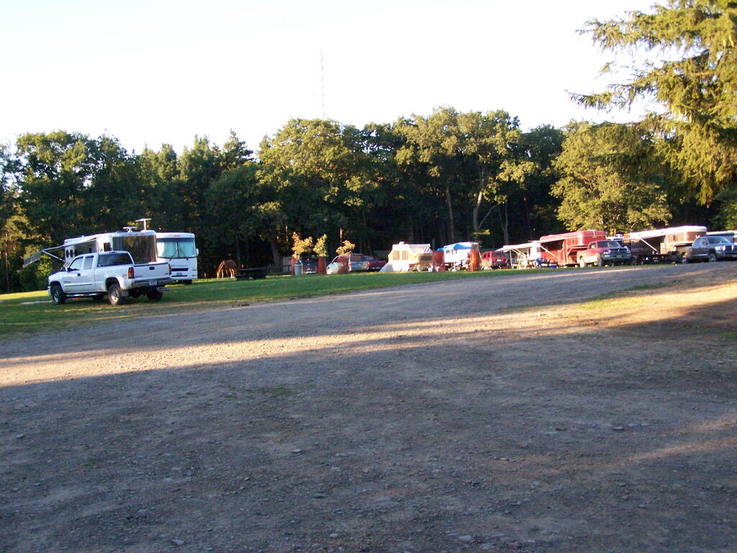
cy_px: 276
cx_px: 368
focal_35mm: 48
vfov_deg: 30.3
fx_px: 1022
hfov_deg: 39.7
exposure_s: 1/640
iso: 400
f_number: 3
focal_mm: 8
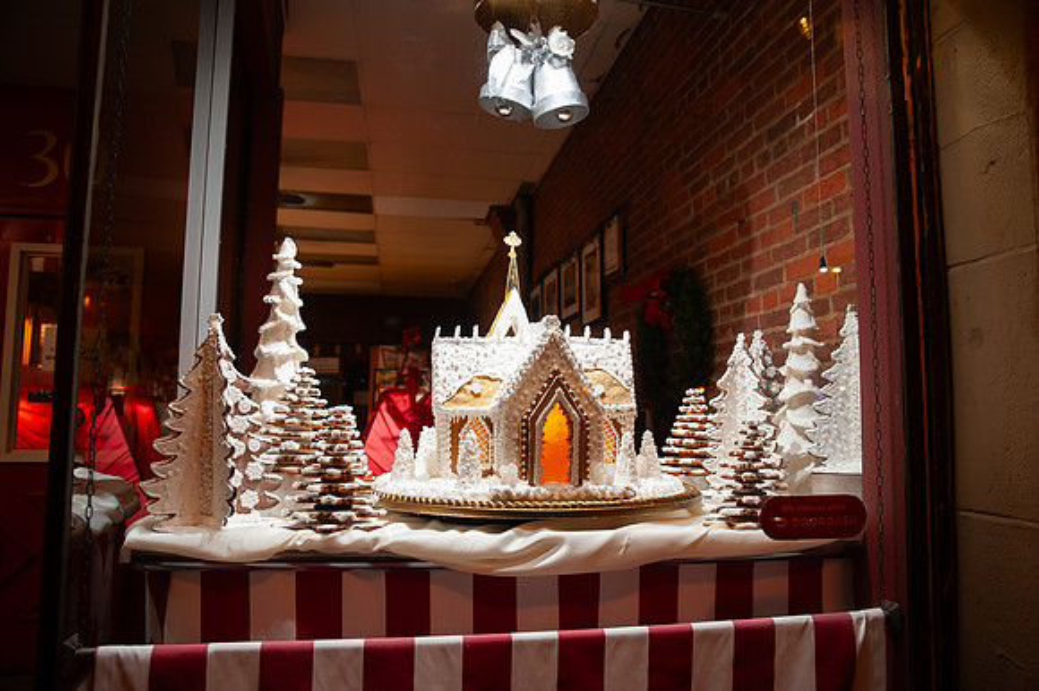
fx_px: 692
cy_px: 346
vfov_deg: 53.1
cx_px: 520
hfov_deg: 73.8
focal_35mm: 24
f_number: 2.8
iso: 1000
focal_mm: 24
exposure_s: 1/125
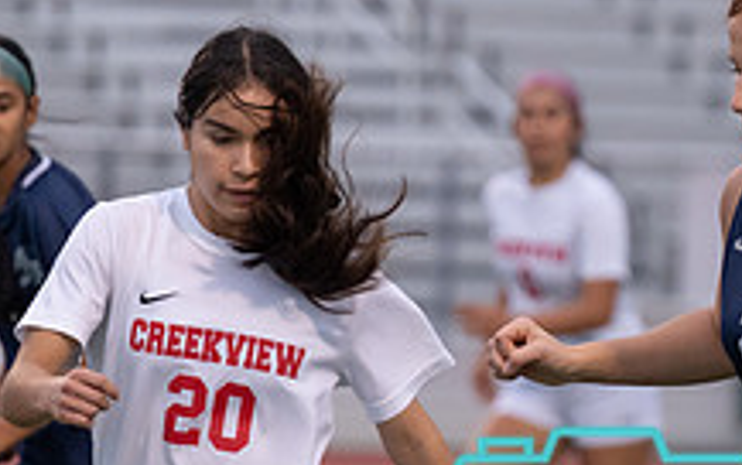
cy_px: 561
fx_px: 14389
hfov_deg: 2.9
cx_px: 985
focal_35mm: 711
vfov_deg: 1.9
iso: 2000
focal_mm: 188
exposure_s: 1/1000
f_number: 4
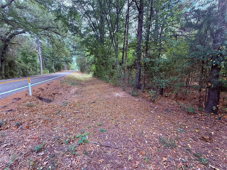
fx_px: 92
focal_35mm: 14
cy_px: 85
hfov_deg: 102.1
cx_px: 114
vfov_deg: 85.7
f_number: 2.2
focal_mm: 2.22
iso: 64
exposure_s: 1/99
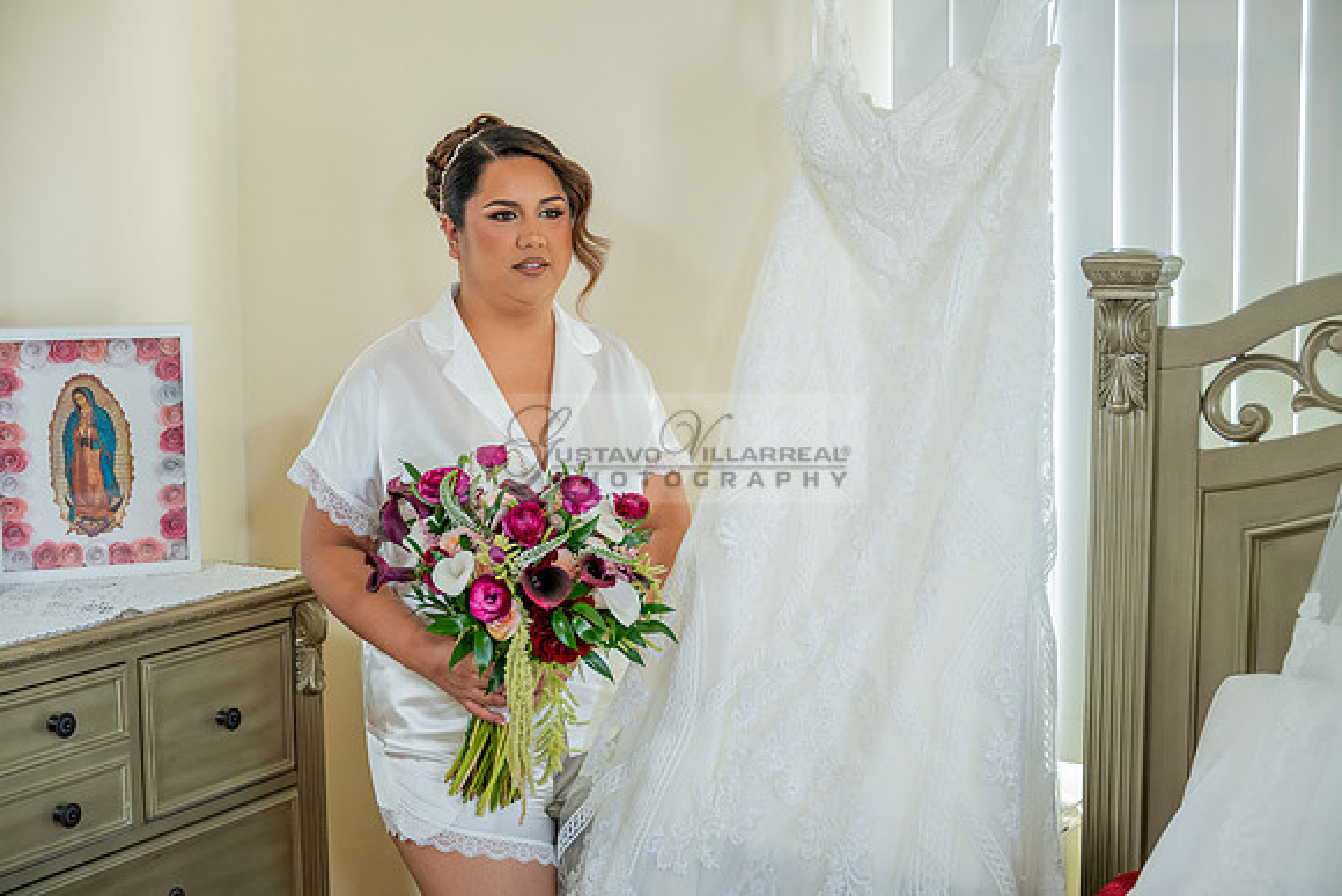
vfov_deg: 27.5
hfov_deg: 40.3
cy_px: 448
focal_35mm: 49
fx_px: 1827
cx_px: 671
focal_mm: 49
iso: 640
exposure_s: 1/250
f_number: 2.8
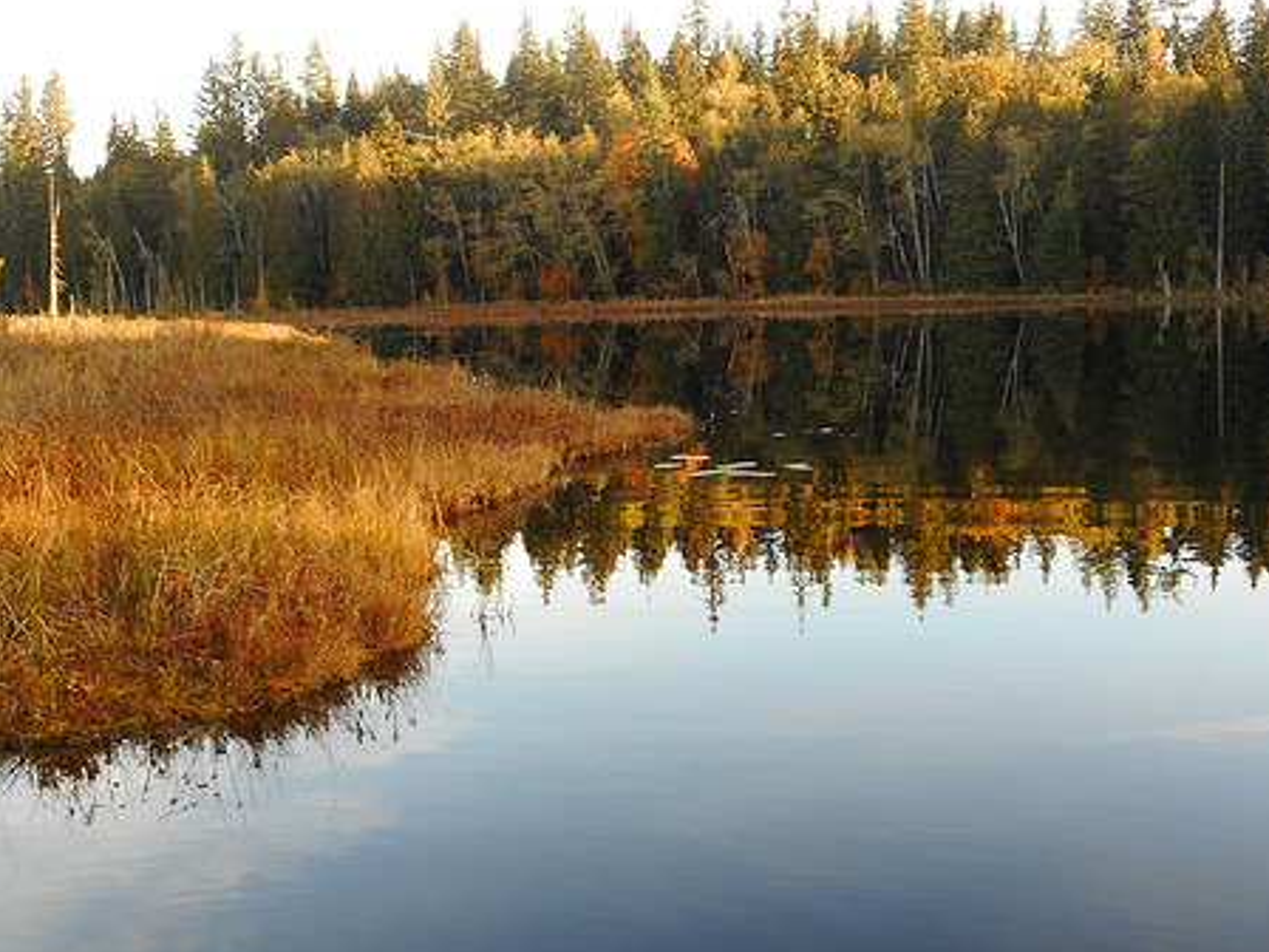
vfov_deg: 32.9
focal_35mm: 44
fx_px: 1613
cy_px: 463
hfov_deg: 42.9
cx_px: 683
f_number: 4.2
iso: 80
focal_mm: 6
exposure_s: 1/40
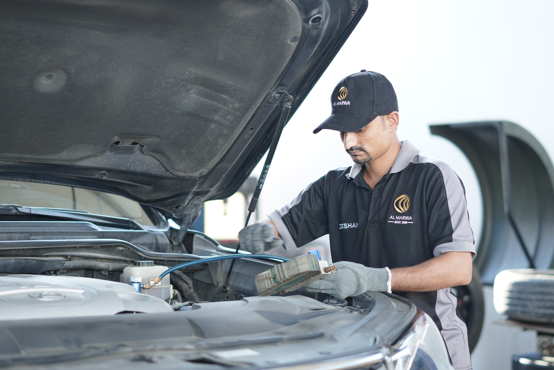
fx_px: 1154
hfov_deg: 27.0
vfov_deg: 18.2
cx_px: 277
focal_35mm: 75
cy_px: 185
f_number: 1.4
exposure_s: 1/200
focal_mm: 50
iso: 100
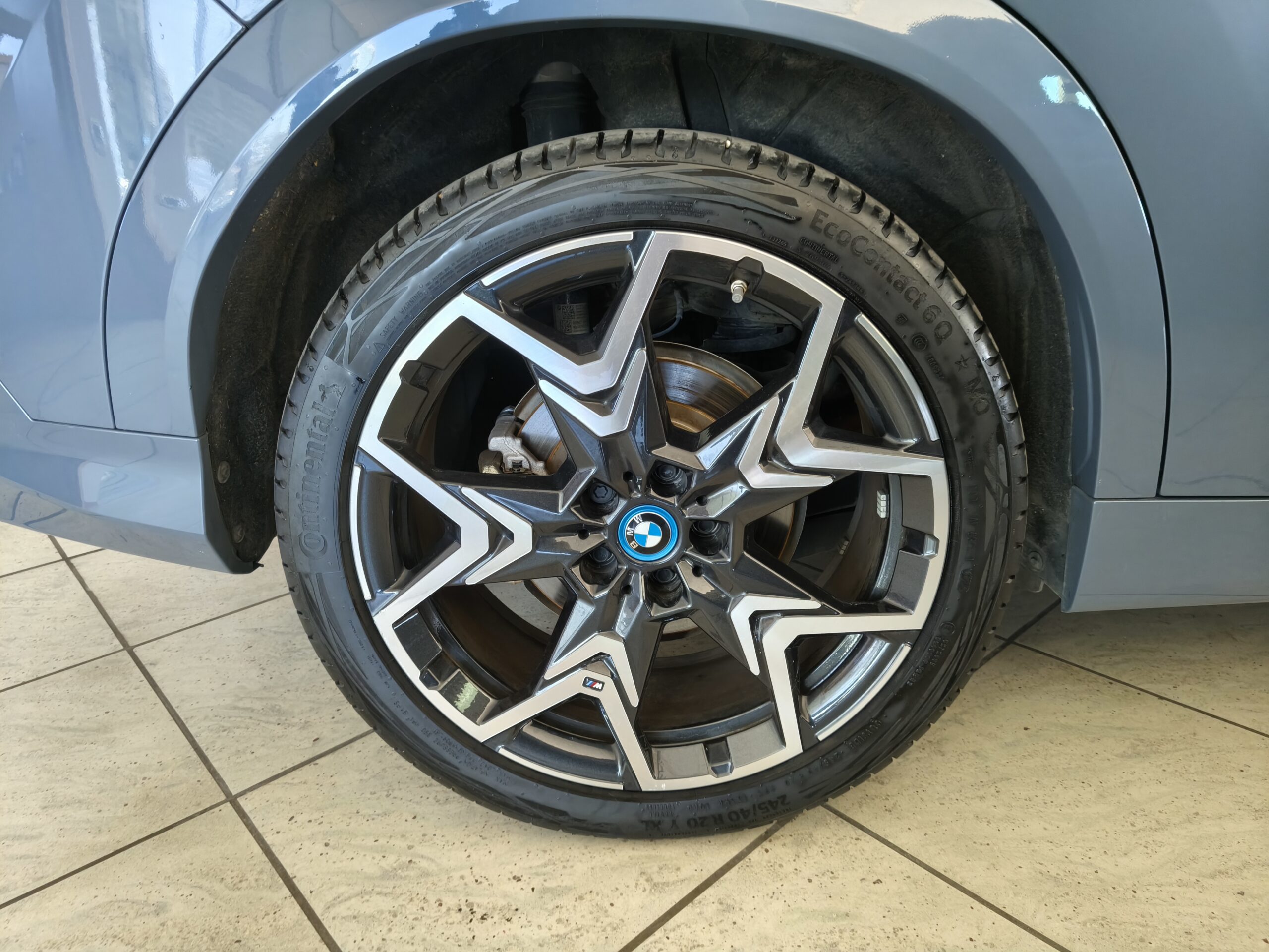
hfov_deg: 73.9
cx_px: 634
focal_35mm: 23
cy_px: 476
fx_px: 843
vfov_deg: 58.9
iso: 500
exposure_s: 1/50
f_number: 1.7
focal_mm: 5.35
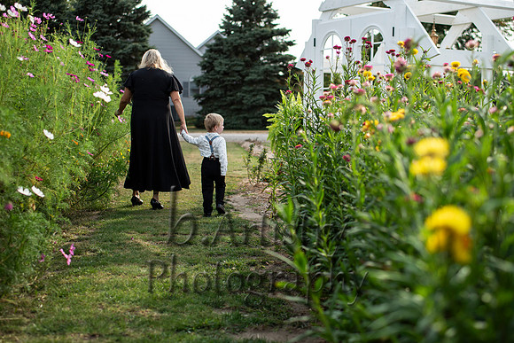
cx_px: 278
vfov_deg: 25.0
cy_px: 159
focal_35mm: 54
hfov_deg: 36.8
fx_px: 773
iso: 160
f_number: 2.2
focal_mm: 45
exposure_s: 1/1250
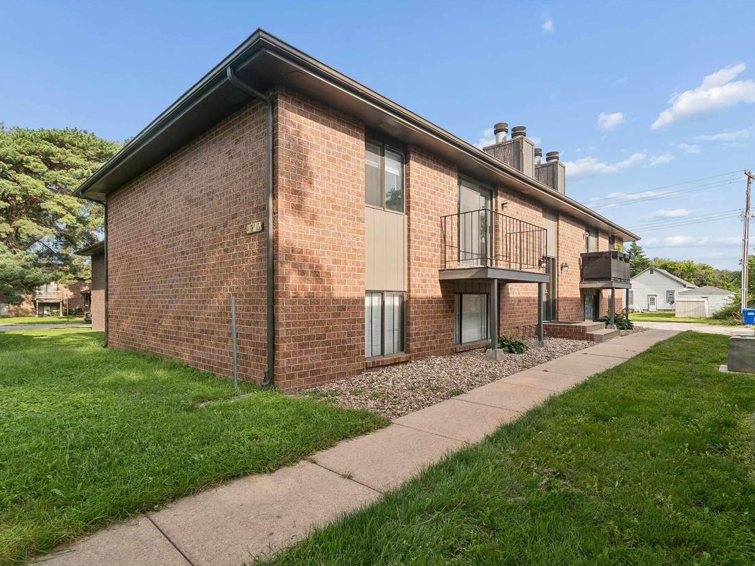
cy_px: 293
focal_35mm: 18
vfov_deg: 71.6
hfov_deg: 87.8
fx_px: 393
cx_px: 385
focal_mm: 16
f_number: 8
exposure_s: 1/200
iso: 200
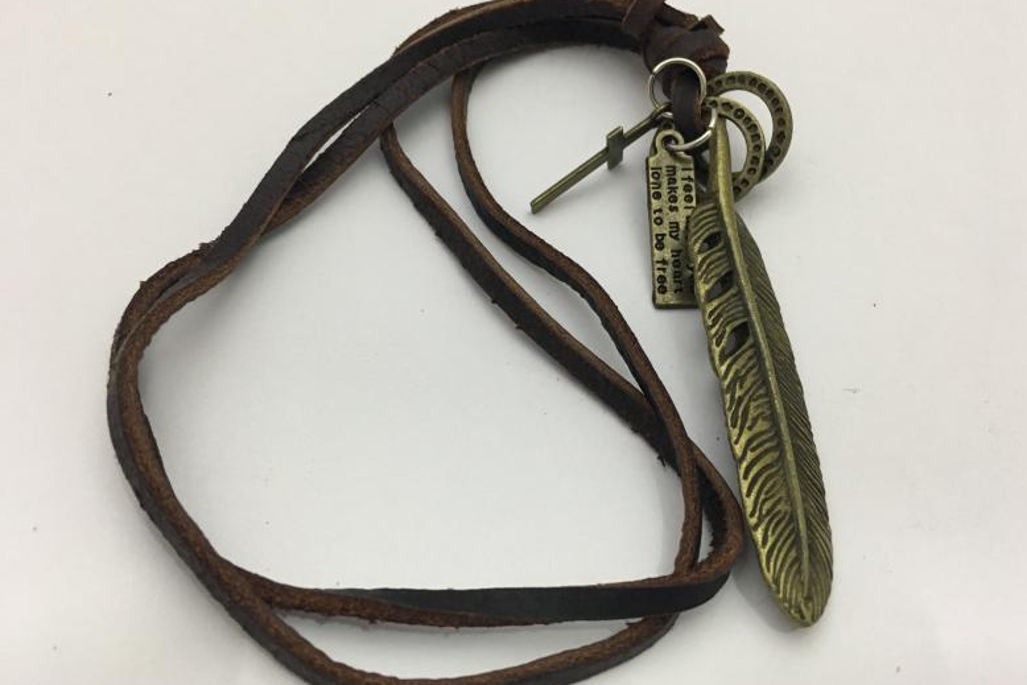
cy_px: 335
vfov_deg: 42.3
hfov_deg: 60.3
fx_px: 884
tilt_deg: -55.2
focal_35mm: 31
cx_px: 525
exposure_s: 1/30
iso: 125
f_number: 2.2
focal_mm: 4.15
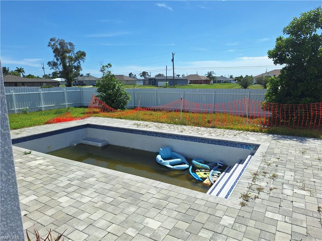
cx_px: 161
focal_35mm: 23
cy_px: 120
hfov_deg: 73.9
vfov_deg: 58.9
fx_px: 214
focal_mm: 5.54
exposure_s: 1/3704
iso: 40
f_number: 1.8
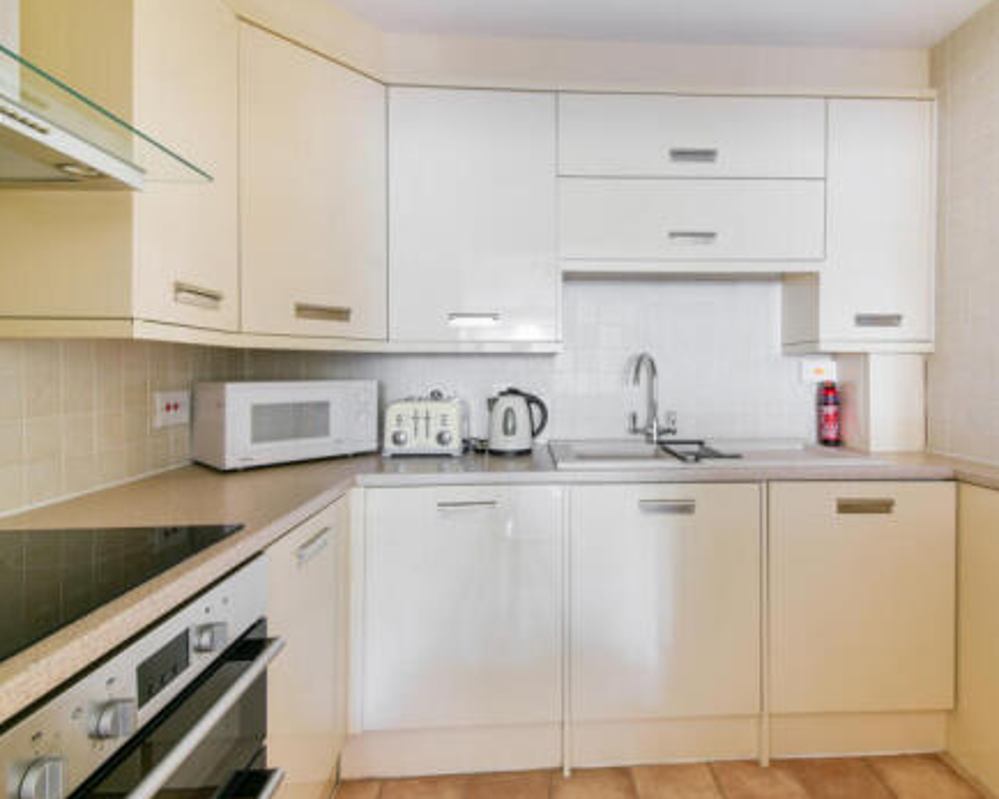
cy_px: 386
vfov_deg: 76.9
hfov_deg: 89.2
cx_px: 564
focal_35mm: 17
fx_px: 503
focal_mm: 12
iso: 200
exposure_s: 6
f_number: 16
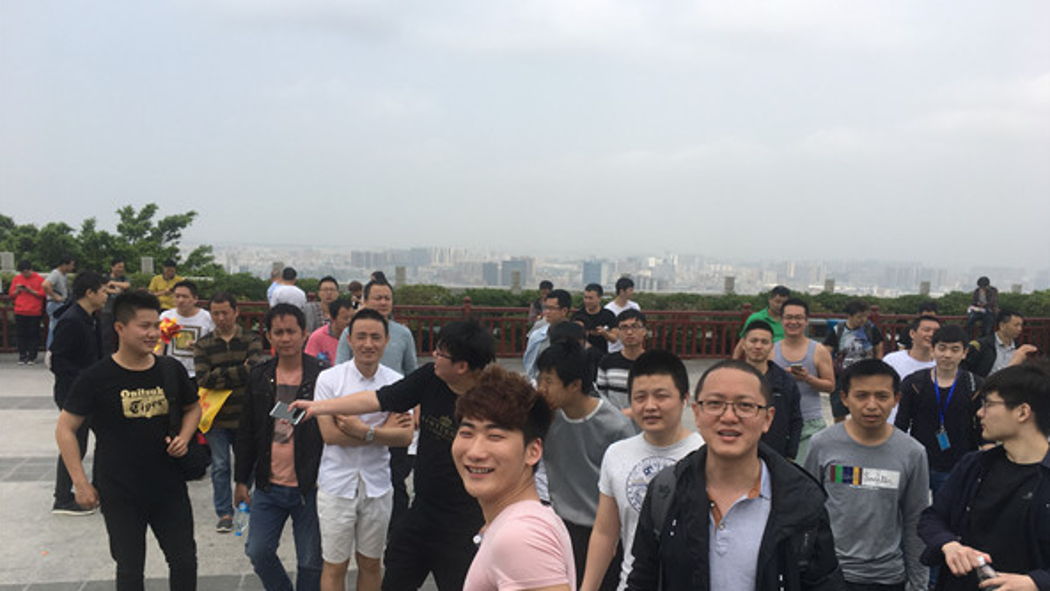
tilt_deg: -6.3
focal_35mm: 32
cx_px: 529
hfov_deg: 61.0
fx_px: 891
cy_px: 385
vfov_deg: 36.4
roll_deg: -0.9
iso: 25
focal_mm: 4.15
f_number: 2.2
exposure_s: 1/1183
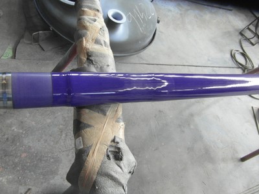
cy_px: 97
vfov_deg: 56.8
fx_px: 180
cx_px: 130
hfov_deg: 71.6
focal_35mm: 24
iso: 320
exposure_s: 1/30
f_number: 3.2
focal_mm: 4
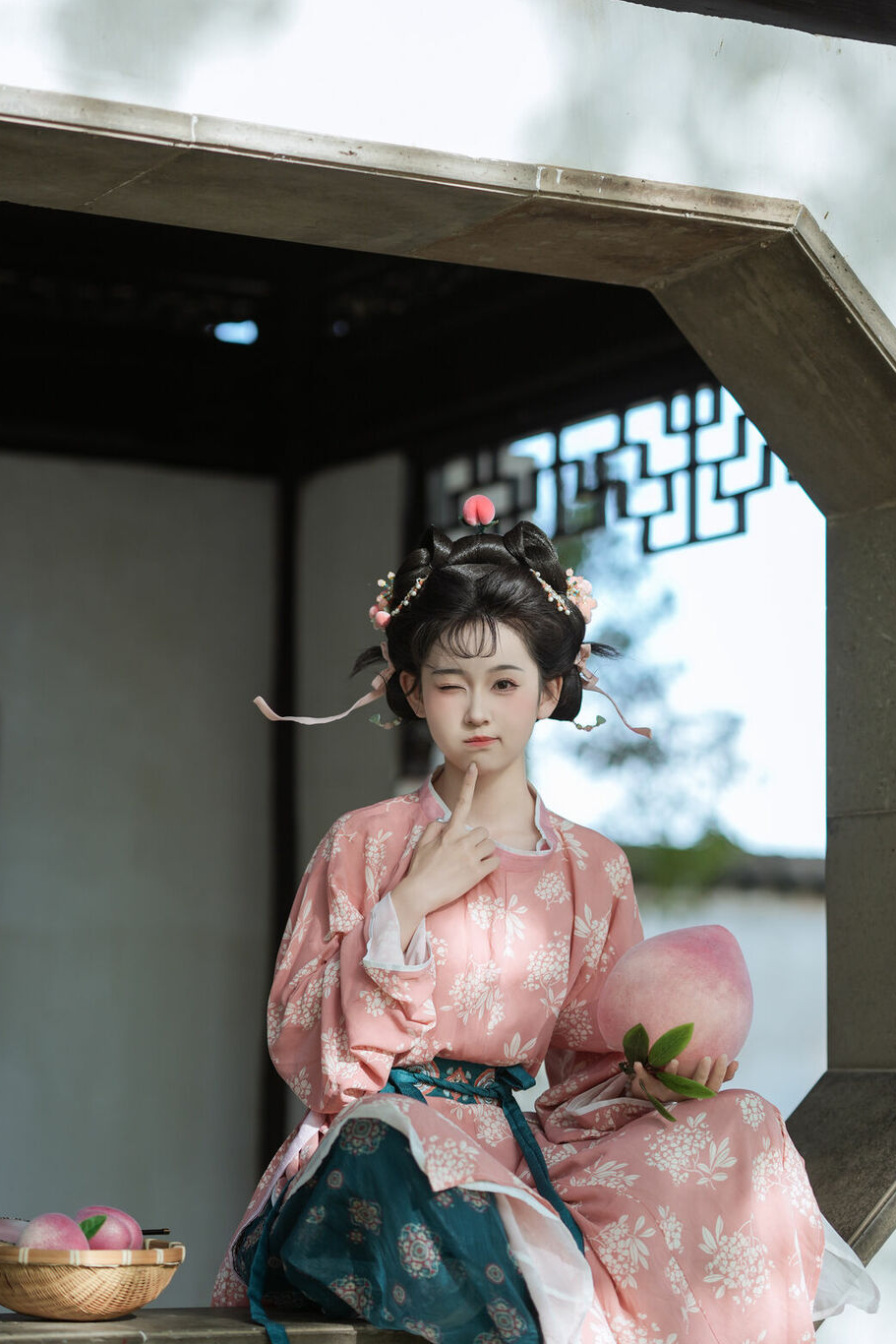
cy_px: 672
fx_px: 3657
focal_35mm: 98
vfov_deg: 20.8
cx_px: 503
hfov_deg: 14.0
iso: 160
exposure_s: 1/1250
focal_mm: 85
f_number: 1.8
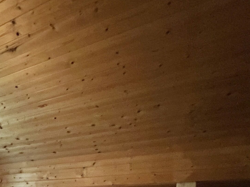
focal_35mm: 31
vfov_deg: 37.0
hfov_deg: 48.5
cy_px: 213
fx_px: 224
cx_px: 3
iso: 800
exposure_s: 1/33
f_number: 1.8
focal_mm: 1.57
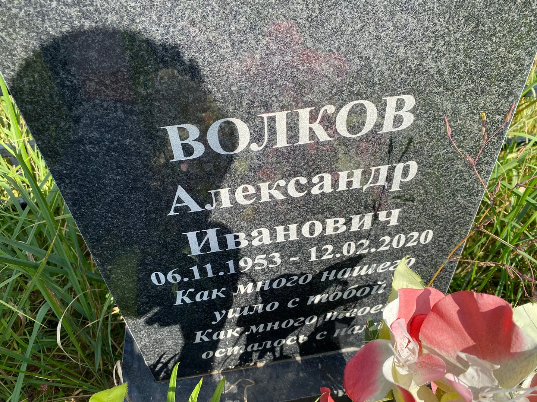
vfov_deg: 53.1
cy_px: 201
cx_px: 268
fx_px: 403
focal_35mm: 26
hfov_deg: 67.3
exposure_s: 1/1412
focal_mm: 4.25
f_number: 1.8
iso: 32
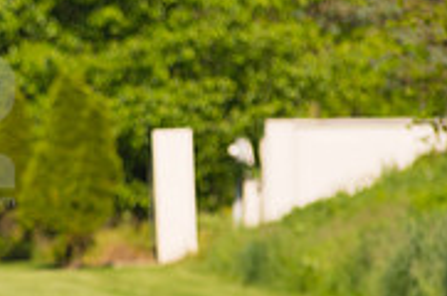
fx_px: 7957
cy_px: 122
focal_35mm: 642
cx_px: -59
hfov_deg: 3.2
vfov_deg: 2.1
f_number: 5.6
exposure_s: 1/2000
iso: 400
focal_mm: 200
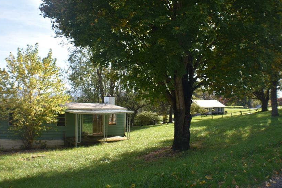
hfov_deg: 42.2
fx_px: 365
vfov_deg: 28.8
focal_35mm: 47
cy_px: 72
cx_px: 143
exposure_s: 1/200
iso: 100
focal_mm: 25
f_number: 6.3
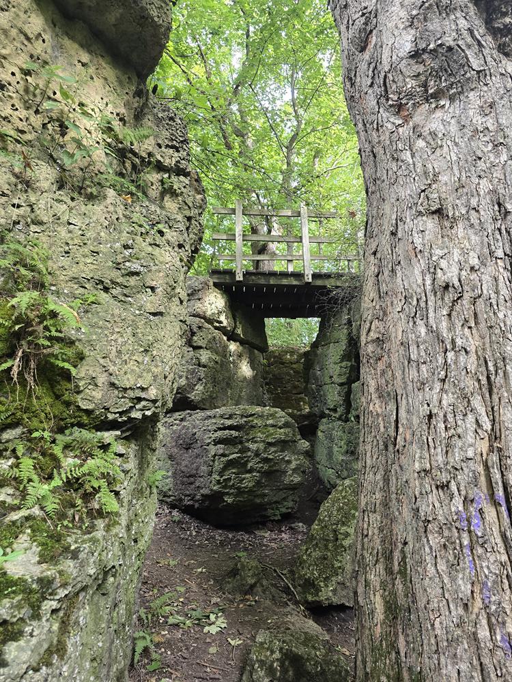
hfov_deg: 58.9
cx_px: 256
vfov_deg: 73.9
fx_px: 454
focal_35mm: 23
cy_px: 341
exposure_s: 1/120
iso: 250
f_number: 1.7
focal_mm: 6.3
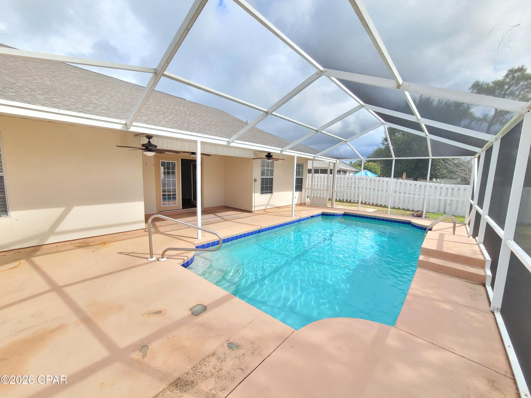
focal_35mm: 13
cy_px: 199
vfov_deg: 89.9
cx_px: 266
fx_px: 199
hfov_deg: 106.2
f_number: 2.2
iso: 50
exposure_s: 1/376
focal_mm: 2.2
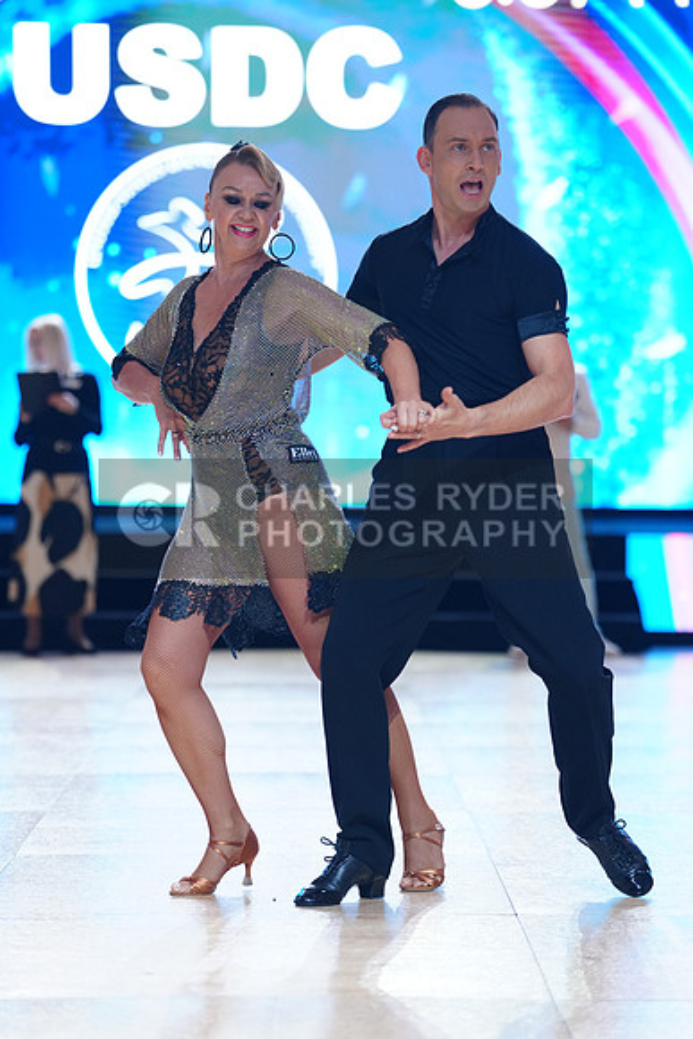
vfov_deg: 16.6
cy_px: 520
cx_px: 346
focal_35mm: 123
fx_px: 3549
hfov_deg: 11.2
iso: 2000
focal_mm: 123
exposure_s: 1/500
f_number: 2.8
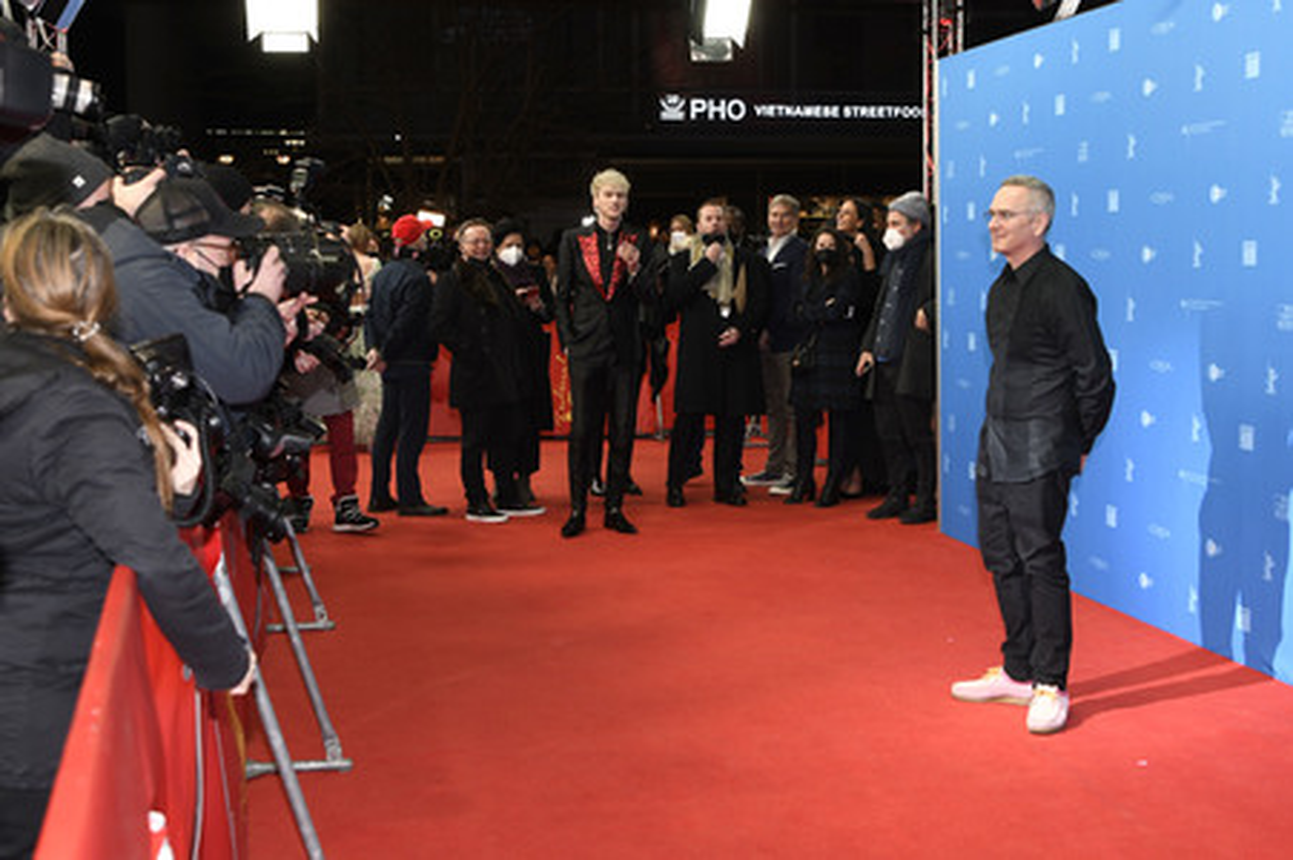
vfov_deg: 41.1
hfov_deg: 58.8
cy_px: 430
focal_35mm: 32
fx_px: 1148
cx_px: 646
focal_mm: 32
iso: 1000
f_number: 4
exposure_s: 1/320
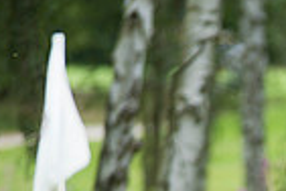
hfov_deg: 1.7
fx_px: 9827
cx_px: 462
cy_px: 388
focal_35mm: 1237
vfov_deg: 1.1
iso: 400
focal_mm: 300
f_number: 4
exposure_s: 1/1250
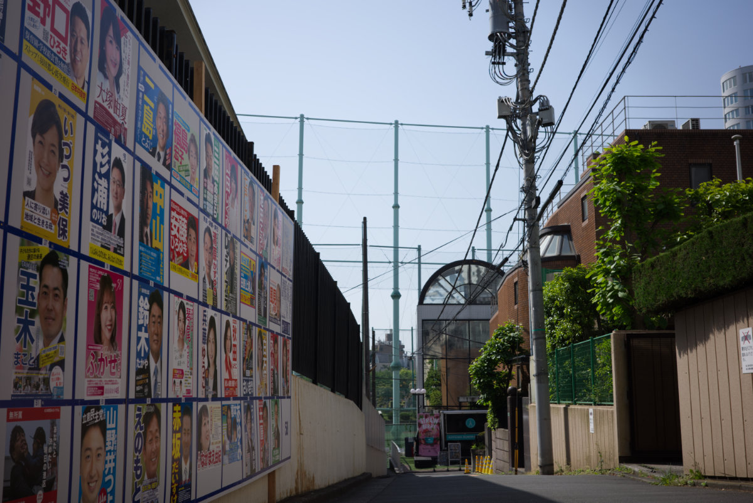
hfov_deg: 48.4
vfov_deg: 33.5
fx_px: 837
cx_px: 376
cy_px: 252
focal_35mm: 40
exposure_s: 1/500
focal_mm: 26
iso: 100
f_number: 5.6
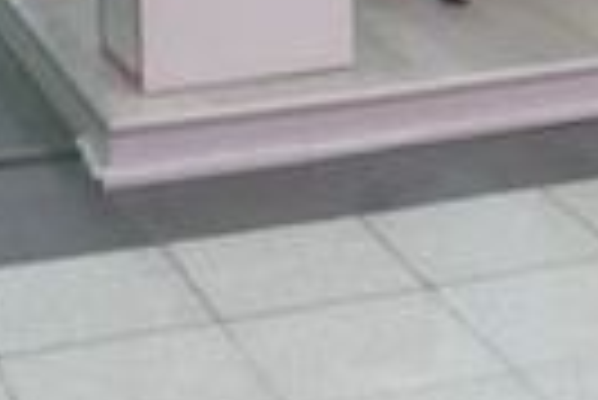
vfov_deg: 10.0
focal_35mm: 130
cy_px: -319
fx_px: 2162
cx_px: 692
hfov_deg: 15.3
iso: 200
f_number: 2.8
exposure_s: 1/6
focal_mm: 6.1
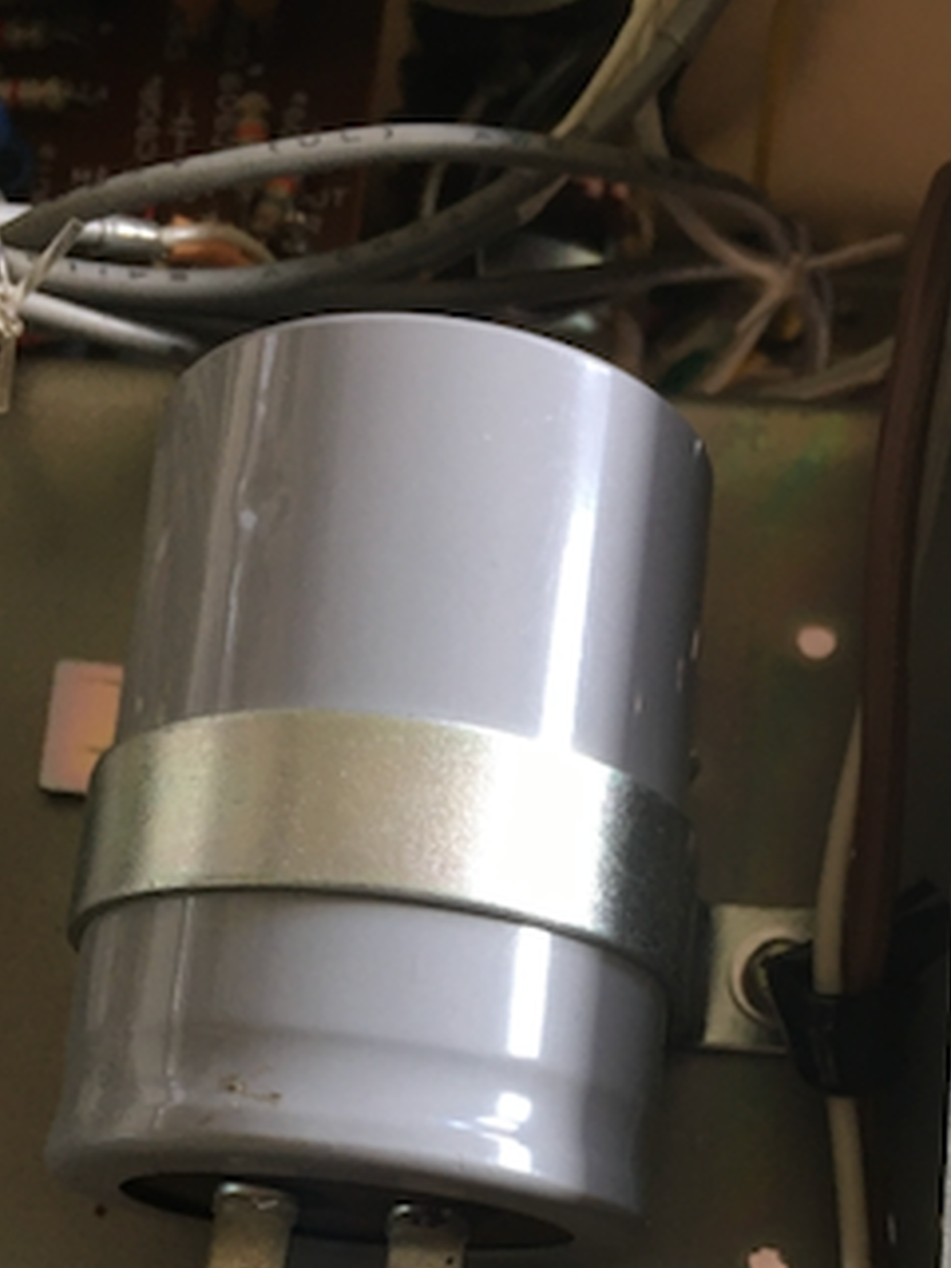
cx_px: 456
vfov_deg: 32.2
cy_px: 1038
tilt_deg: -72.2
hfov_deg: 25.2
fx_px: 2125
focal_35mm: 58
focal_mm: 4.15
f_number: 2.2
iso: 40
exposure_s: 1/30
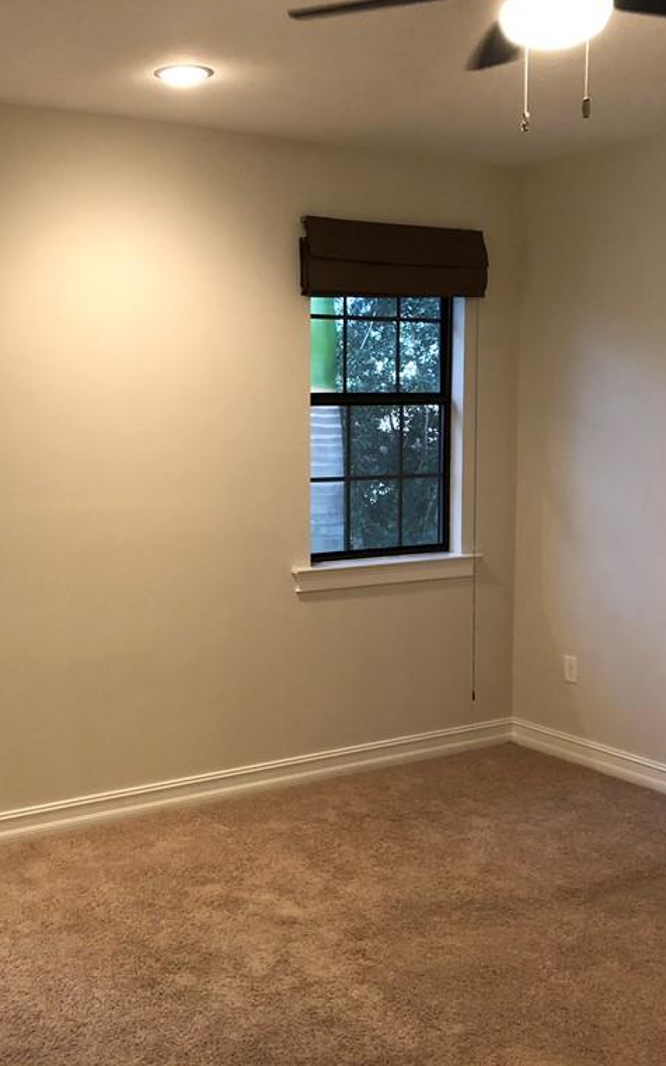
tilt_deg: -5.6
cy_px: 529
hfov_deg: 31.7
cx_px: 212
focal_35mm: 40
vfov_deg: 49.3
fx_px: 1162
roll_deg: +0.3
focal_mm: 4
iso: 64
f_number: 1.8
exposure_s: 1/15
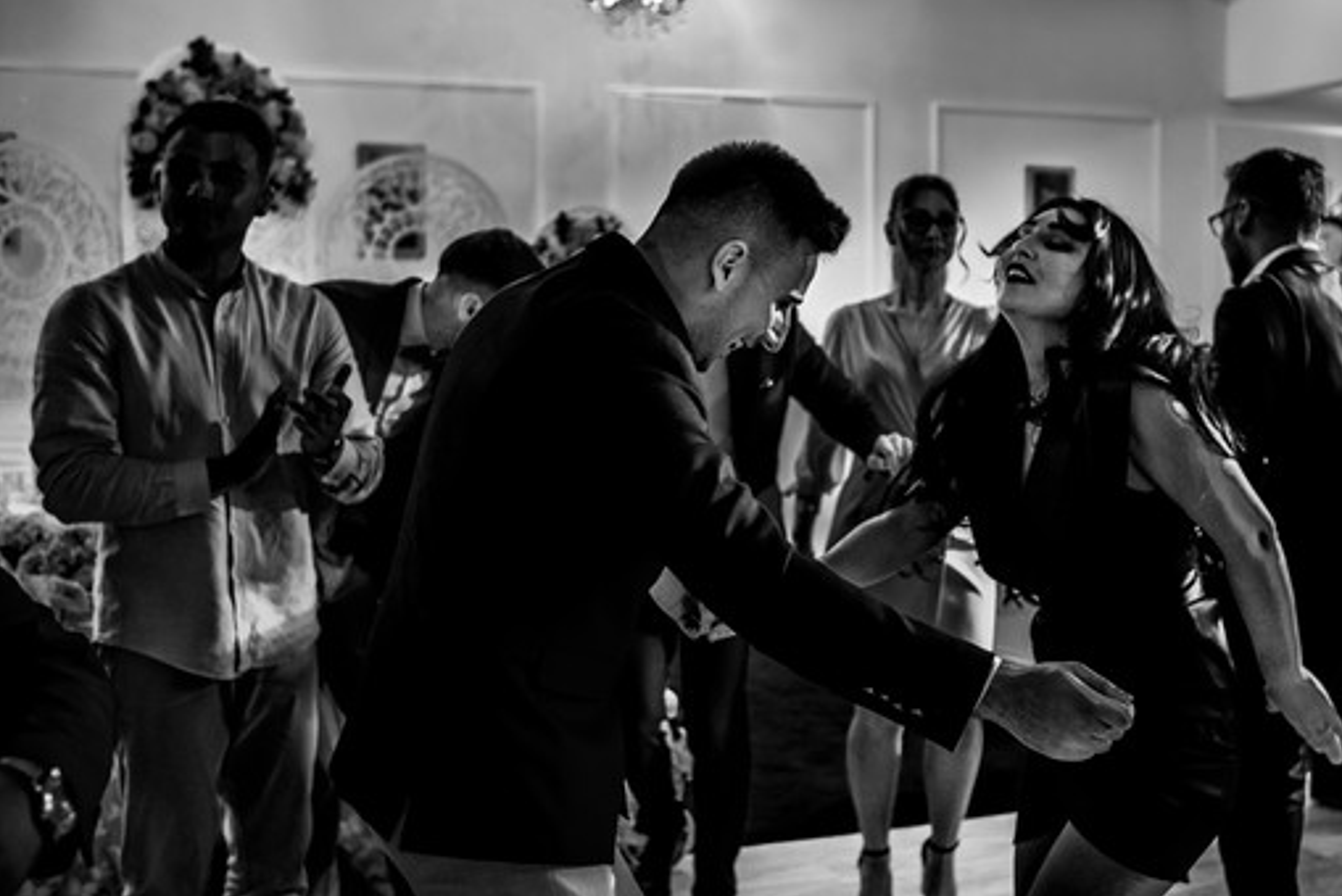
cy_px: 449
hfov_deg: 44.2
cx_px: 820
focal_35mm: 44
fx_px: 1641
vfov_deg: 30.6
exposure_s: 1/200
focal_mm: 23
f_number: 2
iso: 1000
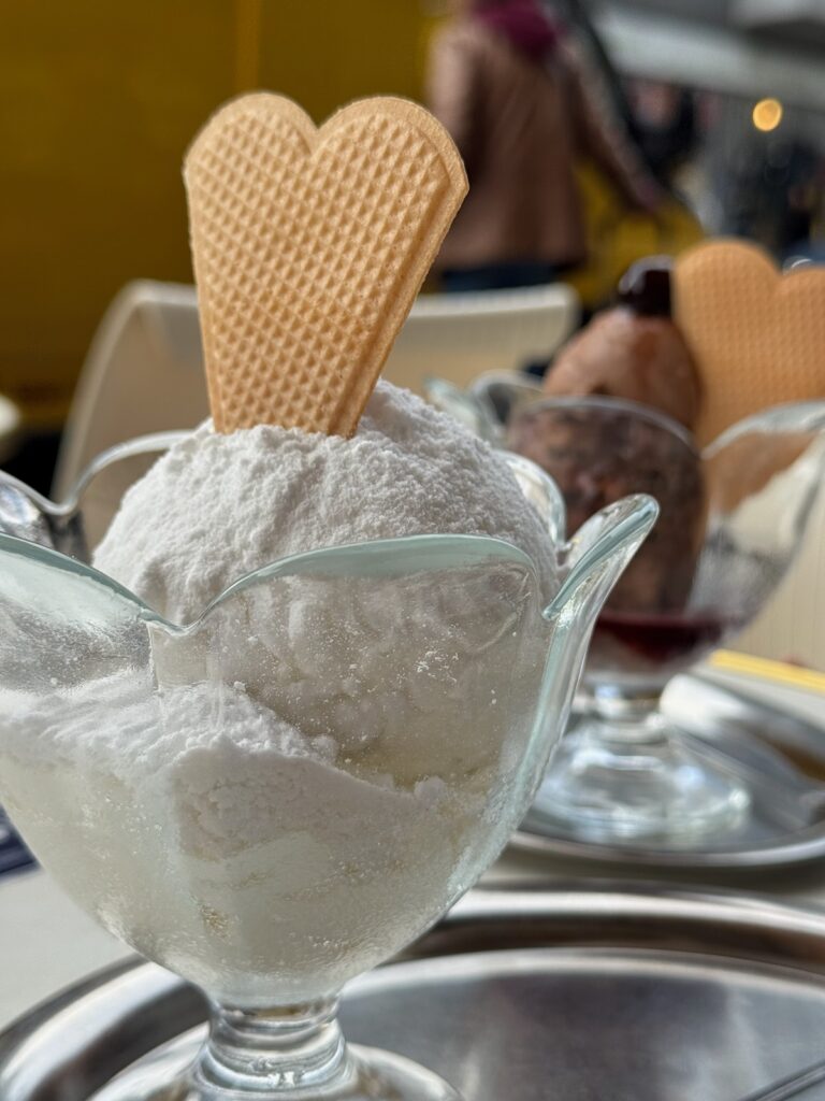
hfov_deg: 30.3
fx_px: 1525
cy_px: 550
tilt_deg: -11.1
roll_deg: -2.9
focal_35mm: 48
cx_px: 412
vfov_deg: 39.7
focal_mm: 6.76
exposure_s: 1/1193
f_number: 1.78
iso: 64
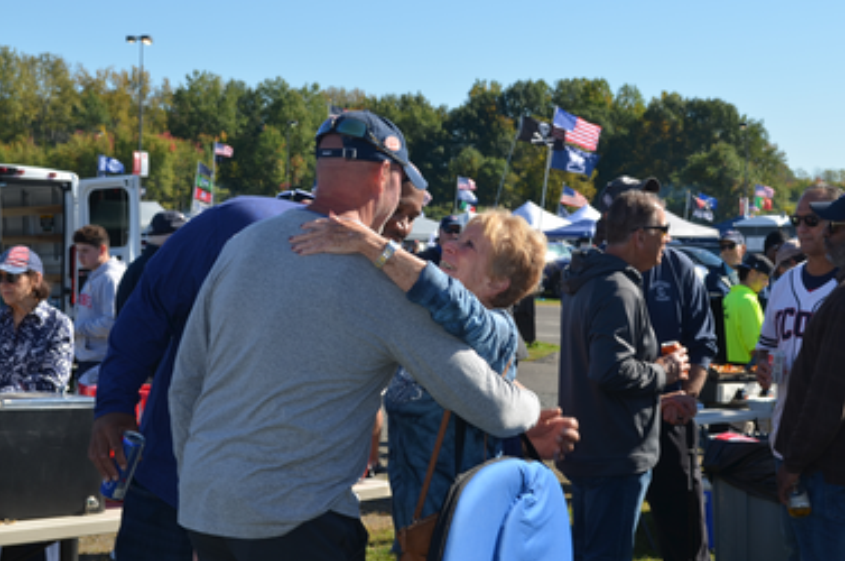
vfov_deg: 19.4
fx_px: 1640
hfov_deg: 28.9
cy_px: 275
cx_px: 446
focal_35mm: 70
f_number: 9
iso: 100
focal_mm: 44
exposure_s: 1/200
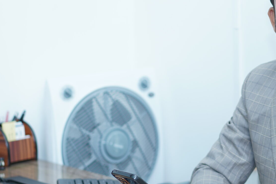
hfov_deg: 16.1
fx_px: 966
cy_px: 90
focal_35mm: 126
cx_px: 230
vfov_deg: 10.9
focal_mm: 55
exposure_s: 1/200
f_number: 2.2
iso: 100
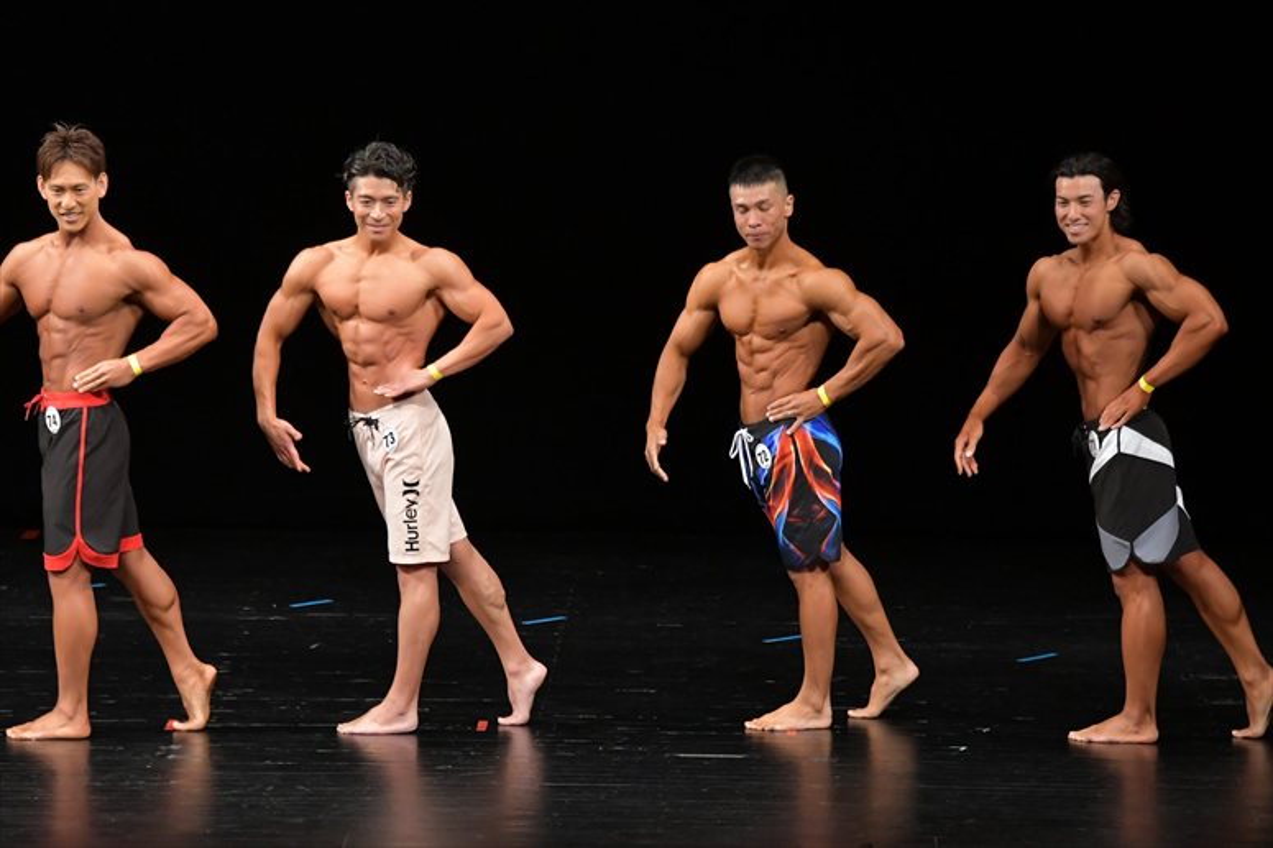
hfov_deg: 9.2
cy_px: 424
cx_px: 636
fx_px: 7952
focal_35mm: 225
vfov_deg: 6.1
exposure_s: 1/400
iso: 3200
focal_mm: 150
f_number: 5.6
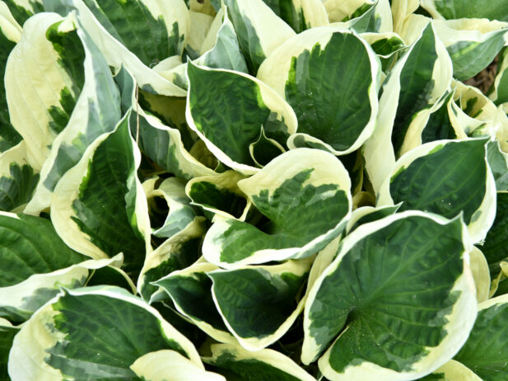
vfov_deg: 11.3
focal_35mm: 131
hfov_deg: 15.1
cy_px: 189
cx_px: 282
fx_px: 1921
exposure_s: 1/60
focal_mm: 120
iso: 200
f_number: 8
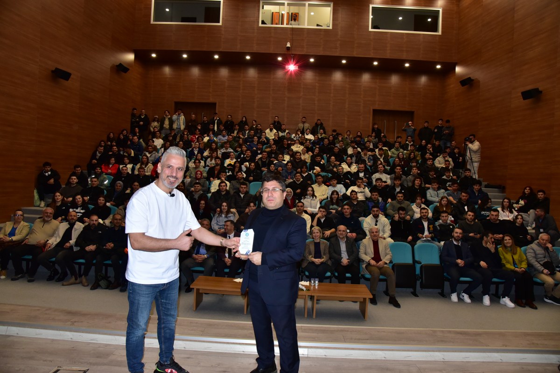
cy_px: 186
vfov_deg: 53.1
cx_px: 280
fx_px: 373
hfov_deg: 73.7
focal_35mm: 24
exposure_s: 1/200
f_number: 6.3
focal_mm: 24
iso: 2500
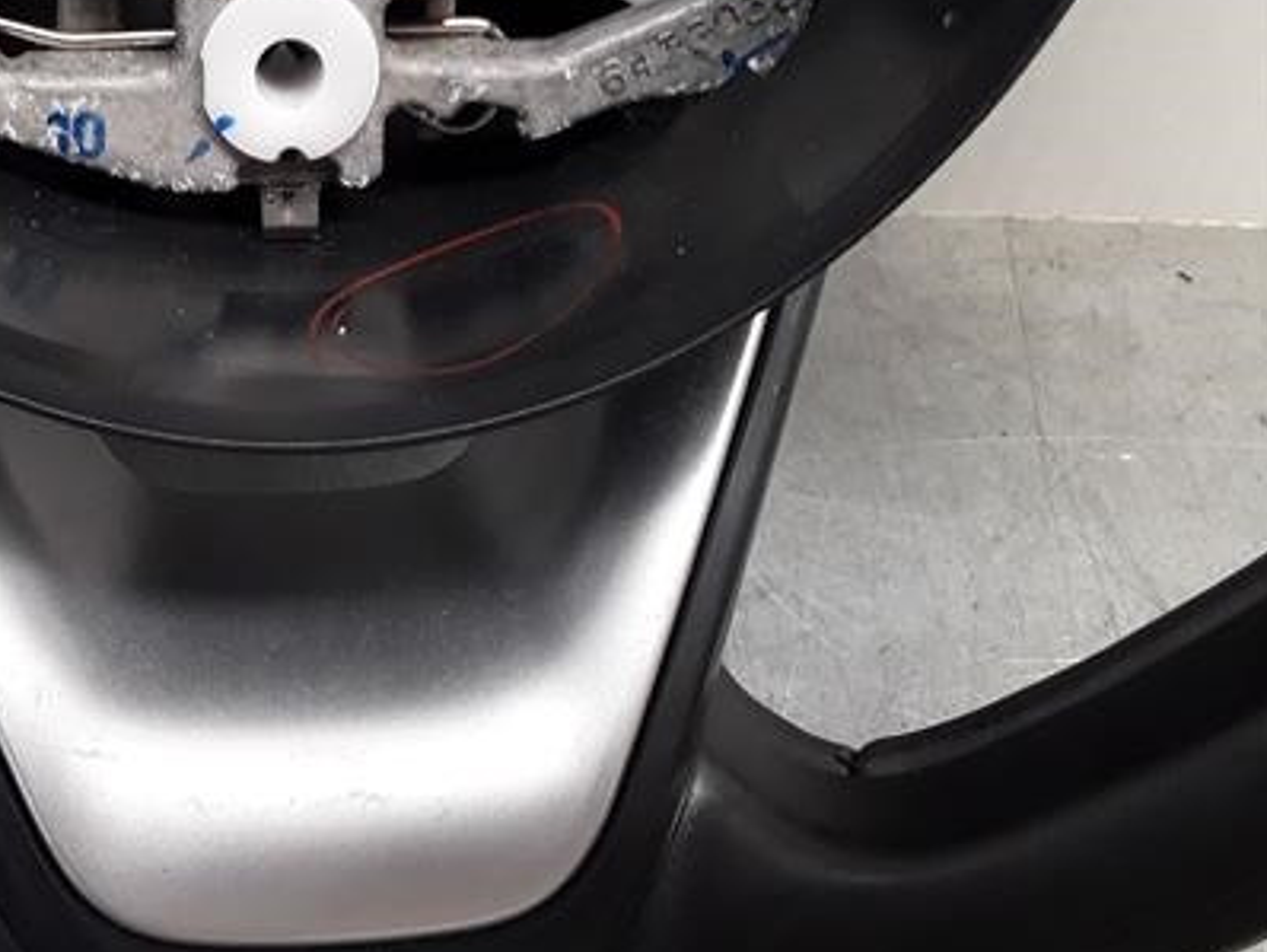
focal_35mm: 45
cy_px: 564
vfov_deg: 32.1
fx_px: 1648
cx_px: 264
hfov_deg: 40.4
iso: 64
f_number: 1.9
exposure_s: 1/50
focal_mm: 2.91
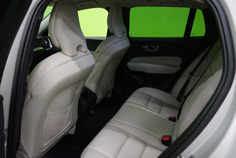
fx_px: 210
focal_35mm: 32
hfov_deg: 58.7
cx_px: 118
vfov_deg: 41.1
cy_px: 79
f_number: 3.5
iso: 6400
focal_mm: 28
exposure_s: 1/80
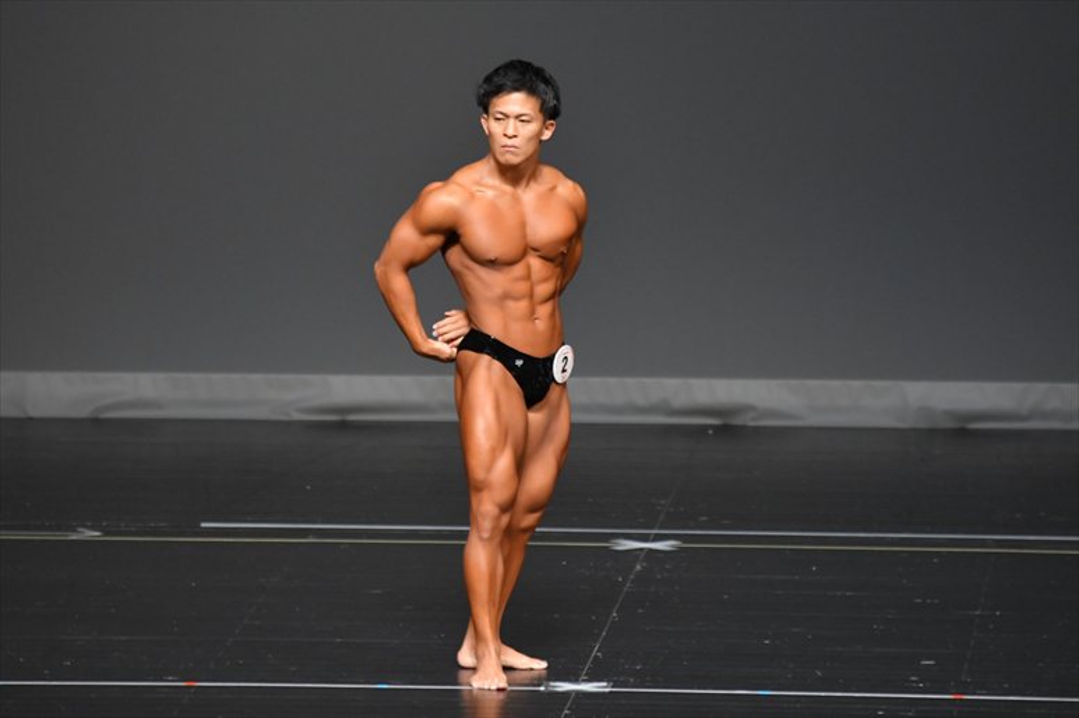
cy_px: 359
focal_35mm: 375
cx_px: 540
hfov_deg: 5.5
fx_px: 11234
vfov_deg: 3.7
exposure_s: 1/400
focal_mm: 250
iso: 2500
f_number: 5.6
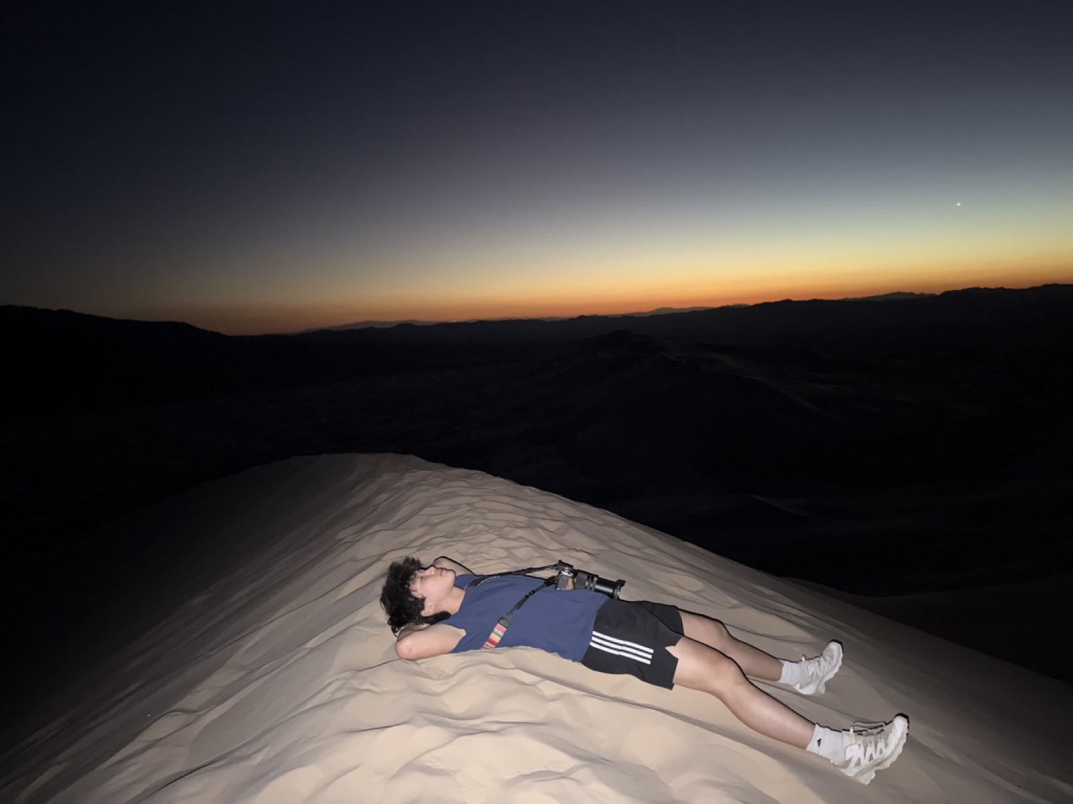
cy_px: 402
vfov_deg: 56.8
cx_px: 536
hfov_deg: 71.6
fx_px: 744
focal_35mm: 24
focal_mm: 6.76
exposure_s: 1/4
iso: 1000
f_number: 1.78
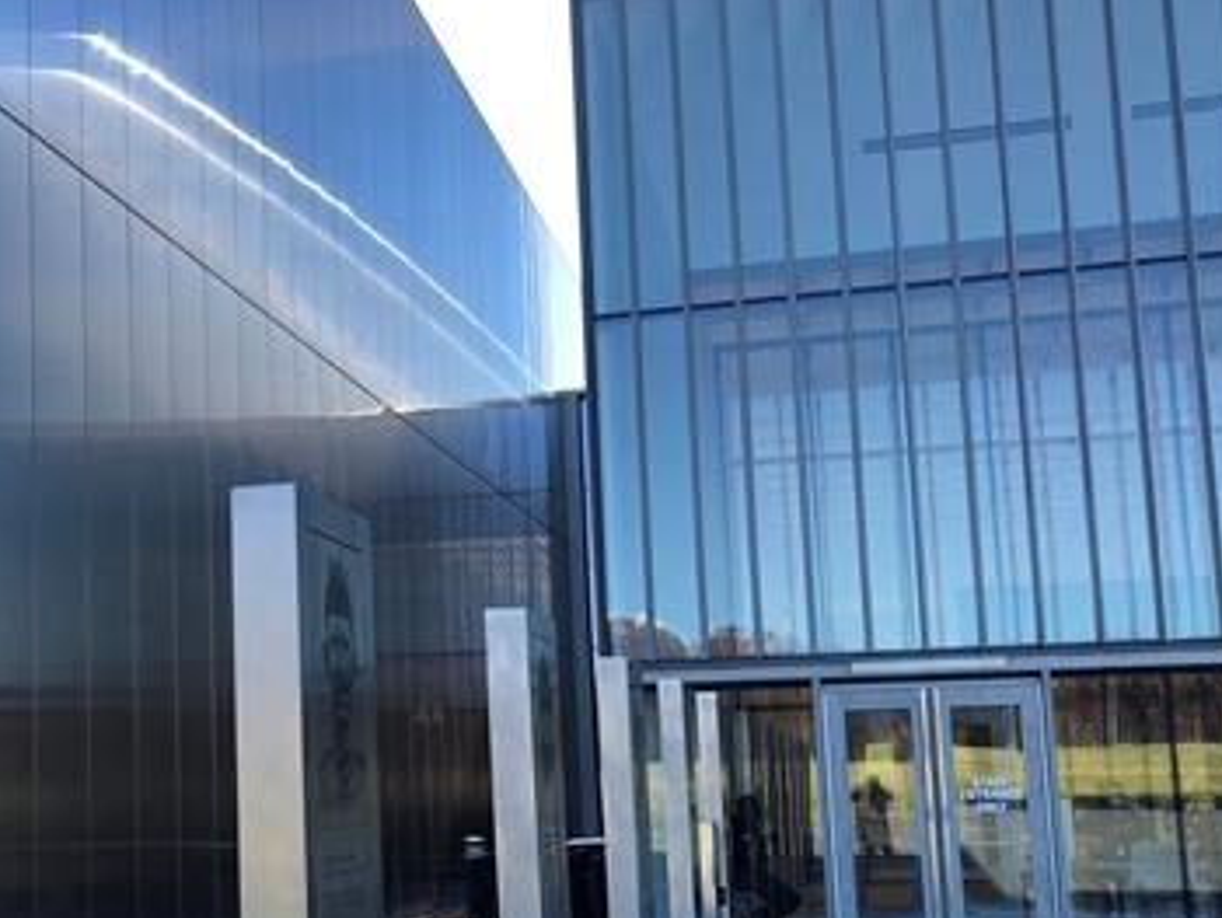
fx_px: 1837
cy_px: 562
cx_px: 227
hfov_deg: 35.5
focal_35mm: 52
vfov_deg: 28.0
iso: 20
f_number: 1.8
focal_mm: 3.99
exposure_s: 1/374
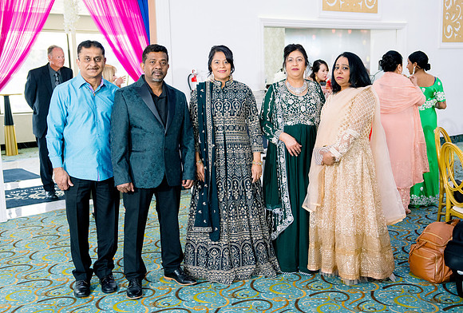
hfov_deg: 43.8
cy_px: 154
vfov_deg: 30.4
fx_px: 575
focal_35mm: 45
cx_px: 249
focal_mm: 38
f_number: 2.8
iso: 3200
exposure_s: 1/160
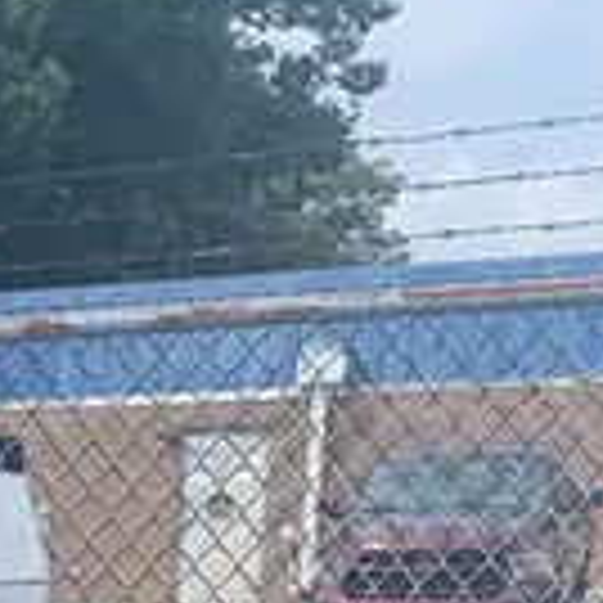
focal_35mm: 126
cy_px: 1298
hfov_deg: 12.2
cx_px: -621
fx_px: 2483
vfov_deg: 12.0
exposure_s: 1/1845
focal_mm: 4.25
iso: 25
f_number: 1.8
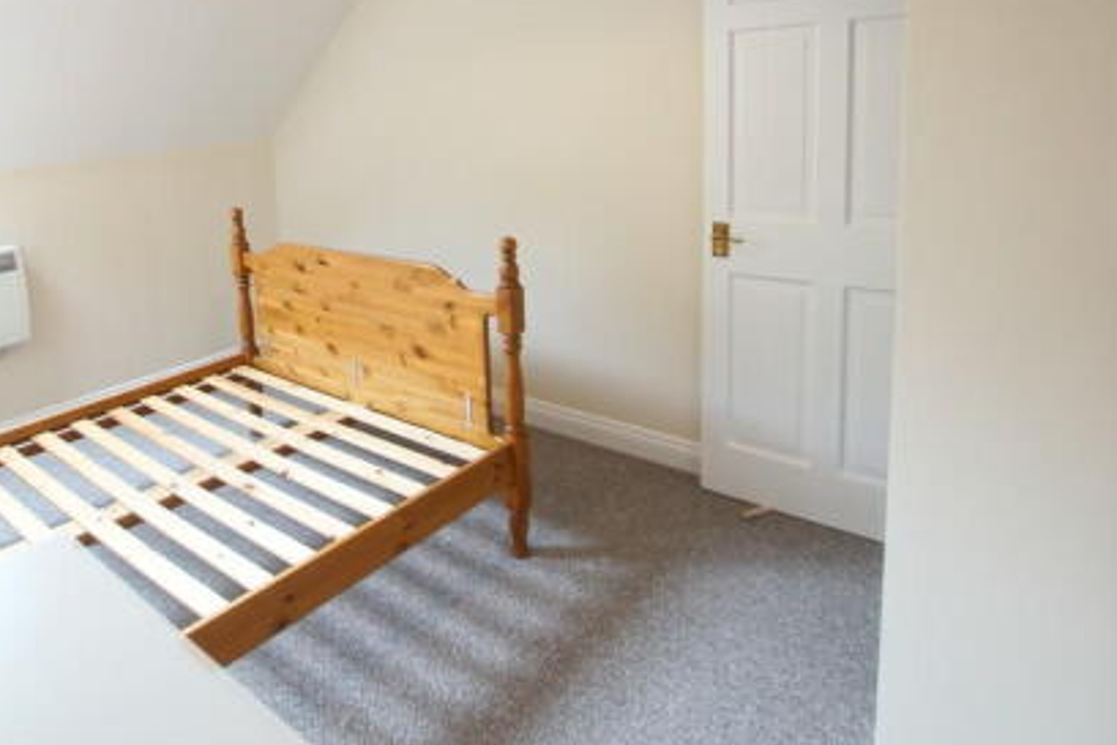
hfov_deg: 71.3
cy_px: 187
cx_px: 362
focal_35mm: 24
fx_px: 745
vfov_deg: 51.0
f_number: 3.5
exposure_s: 1/60
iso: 400
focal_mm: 10
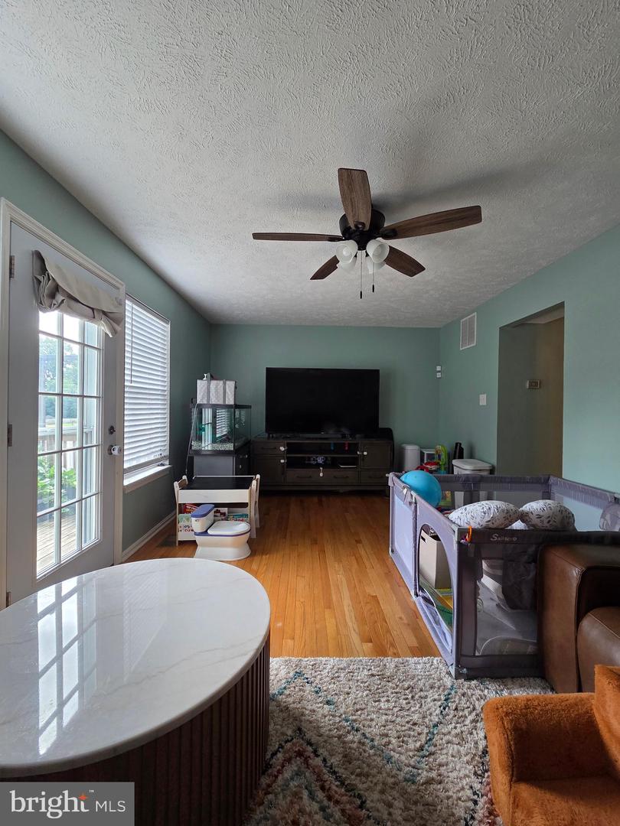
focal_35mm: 13
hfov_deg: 89.9
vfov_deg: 106.2
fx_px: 310
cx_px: 310
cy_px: 413
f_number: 2.2
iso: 160
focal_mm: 2.2
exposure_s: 1/120
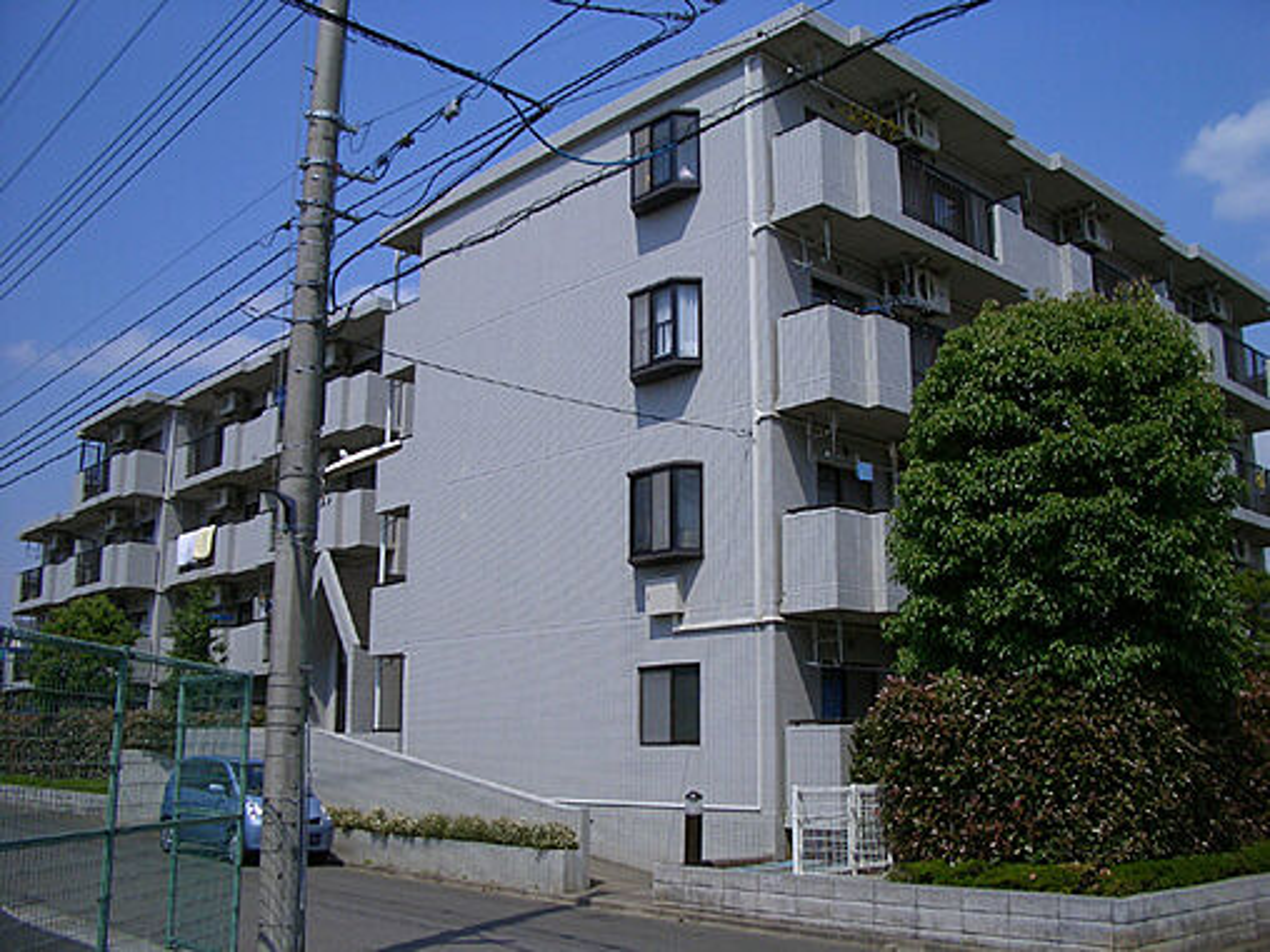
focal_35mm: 35
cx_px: 635
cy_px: 476
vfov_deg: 40.7
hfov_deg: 52.6
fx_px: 1284
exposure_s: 1/1000
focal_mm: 5.8
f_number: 4.3
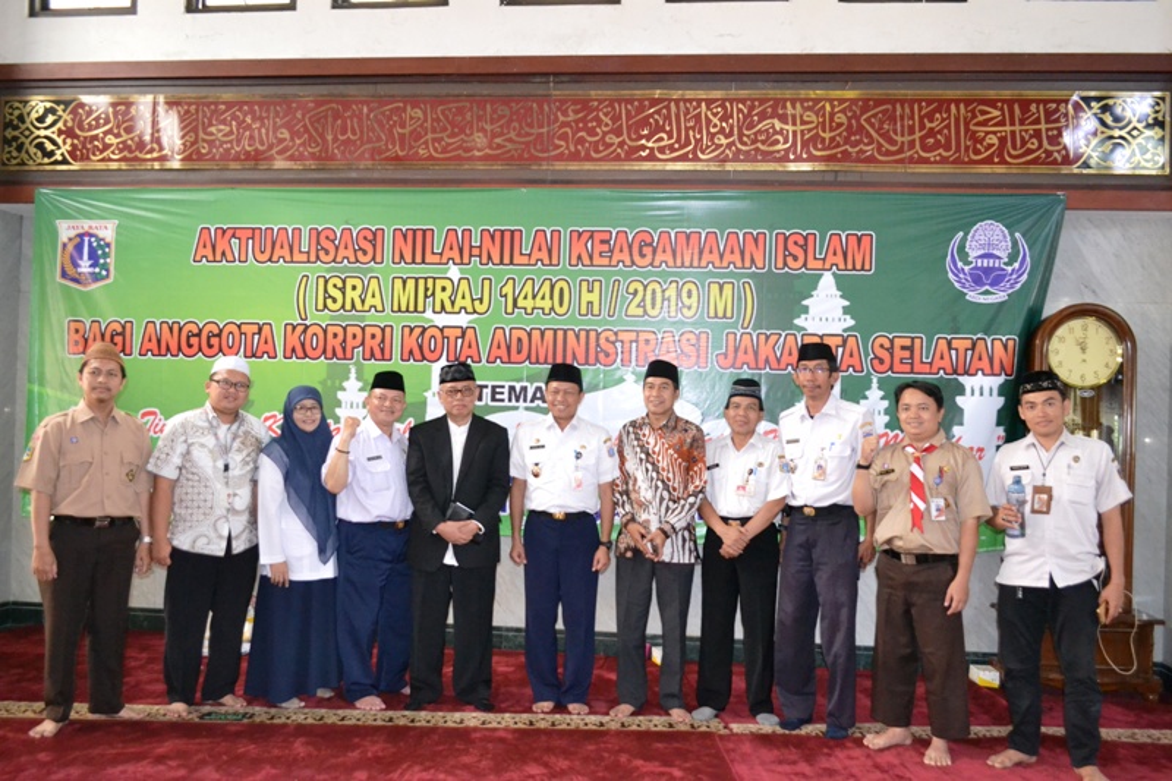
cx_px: 586
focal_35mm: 30
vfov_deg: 43.6
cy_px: 390
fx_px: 976
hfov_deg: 61.9
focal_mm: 20
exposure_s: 1/60
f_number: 3.8
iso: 2800
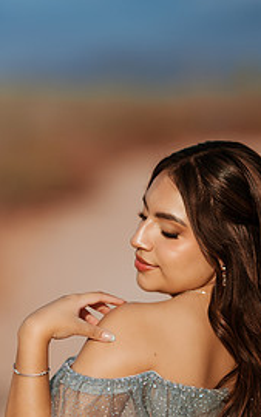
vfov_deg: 9.1
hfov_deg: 5.7
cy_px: 315
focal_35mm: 229
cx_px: 156
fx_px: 2603
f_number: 1.8
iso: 100
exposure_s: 1/8000
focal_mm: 135
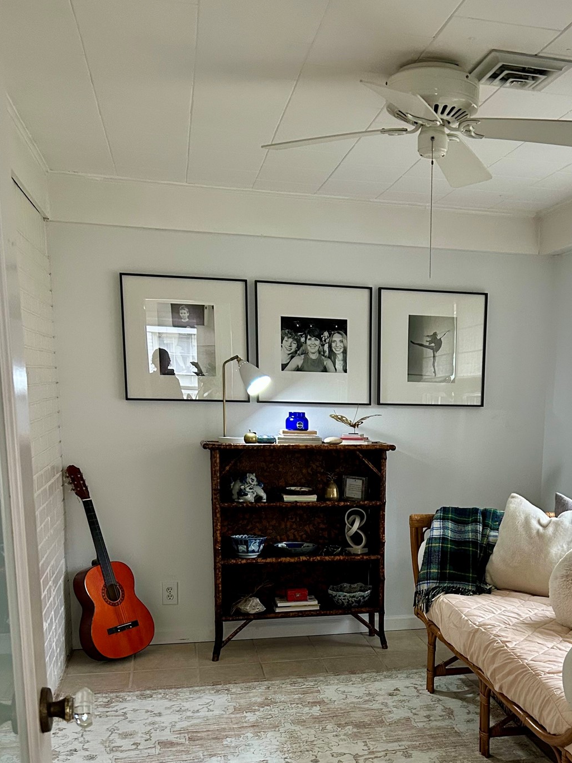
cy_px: 554
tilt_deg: -11.0
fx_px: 859
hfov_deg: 36.1
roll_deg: -1.2
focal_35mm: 39
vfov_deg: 46.5
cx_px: 418
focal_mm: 5.7
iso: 320
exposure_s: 1/60
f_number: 1.5
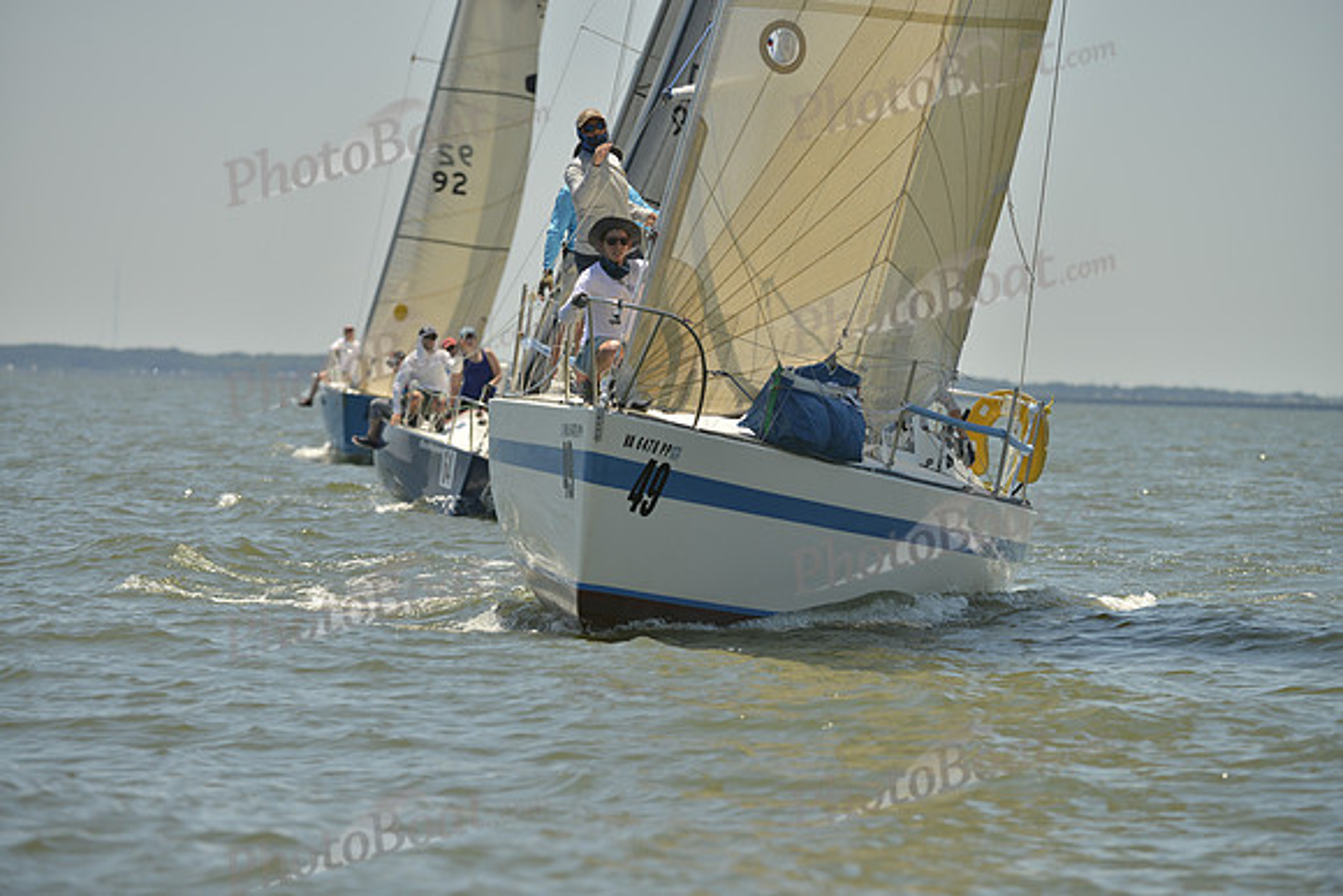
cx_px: 672
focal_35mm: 240
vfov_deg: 5.7
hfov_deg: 8.6
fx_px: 8955
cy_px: 448
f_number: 5
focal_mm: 240
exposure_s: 1/1600
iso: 200
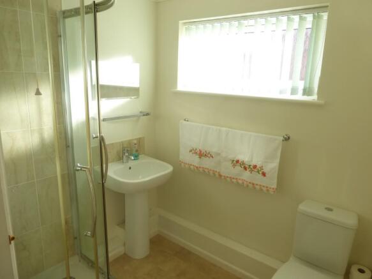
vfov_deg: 56.8
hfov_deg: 71.6
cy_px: 140
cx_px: 186
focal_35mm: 24
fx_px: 258
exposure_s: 1/60
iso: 125
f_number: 3.3
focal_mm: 4.3
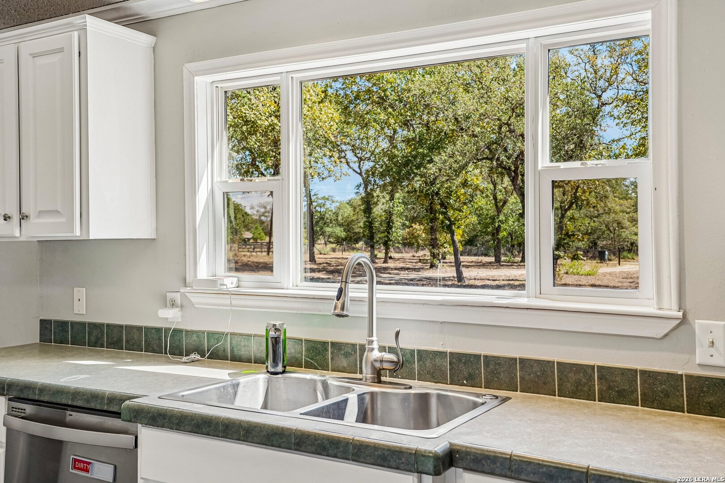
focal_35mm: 34
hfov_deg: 55.8
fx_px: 685
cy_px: 242
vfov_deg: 38.9
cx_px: 362
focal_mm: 34
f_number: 8
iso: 100
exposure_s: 1/60
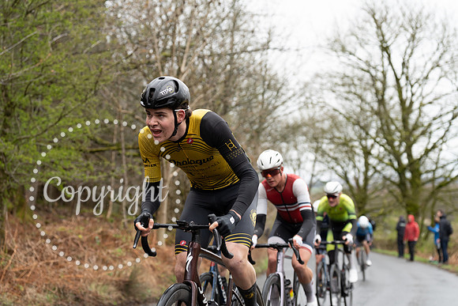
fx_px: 891
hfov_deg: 28.8
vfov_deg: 19.5
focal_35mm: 70
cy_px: 153
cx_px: 229
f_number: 3.5
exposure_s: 1/1000
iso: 1000
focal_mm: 70
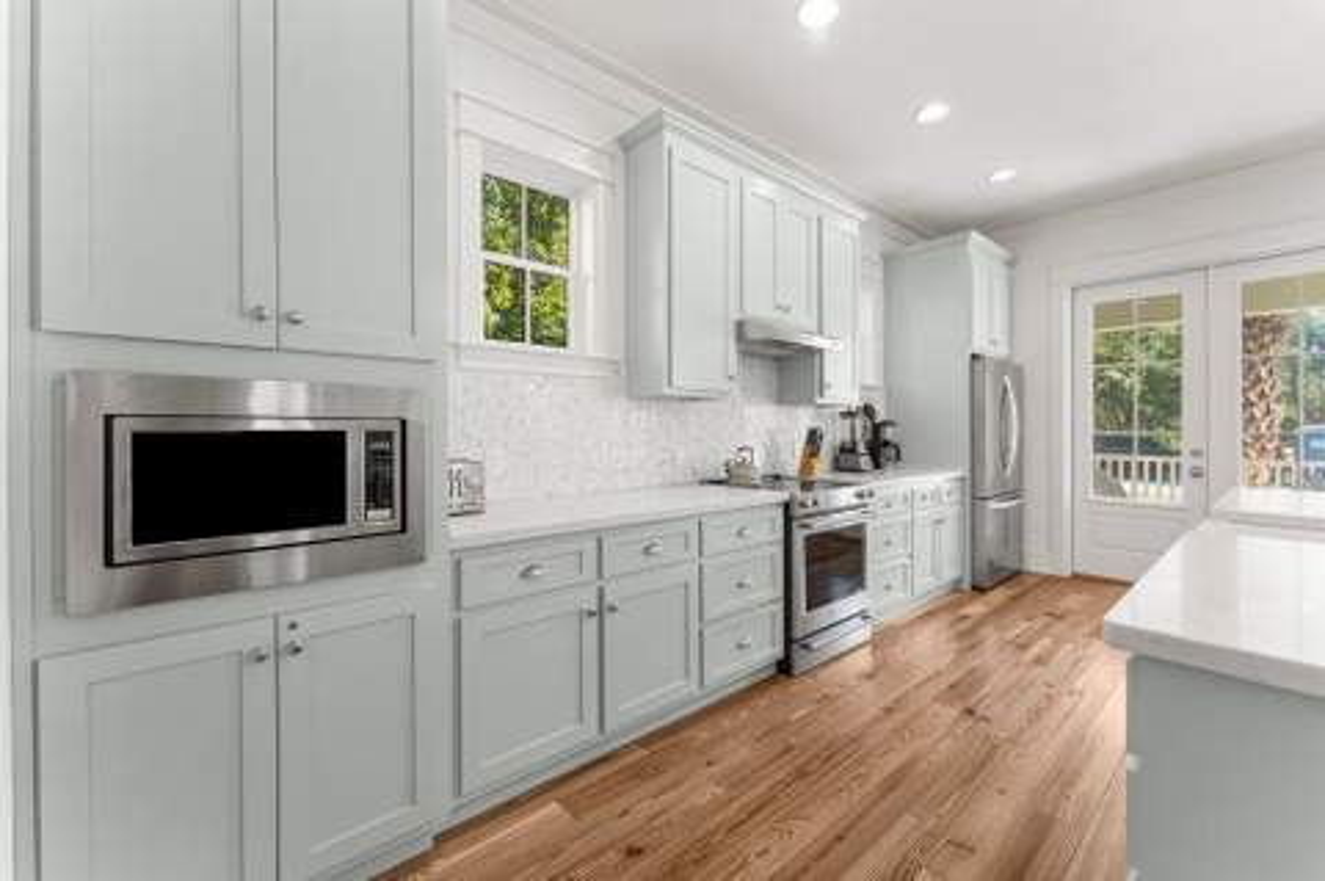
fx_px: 515
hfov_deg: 104.3
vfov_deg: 81.1
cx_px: 662
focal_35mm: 14
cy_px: 440
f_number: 8
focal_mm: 14
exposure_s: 1/13
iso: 400
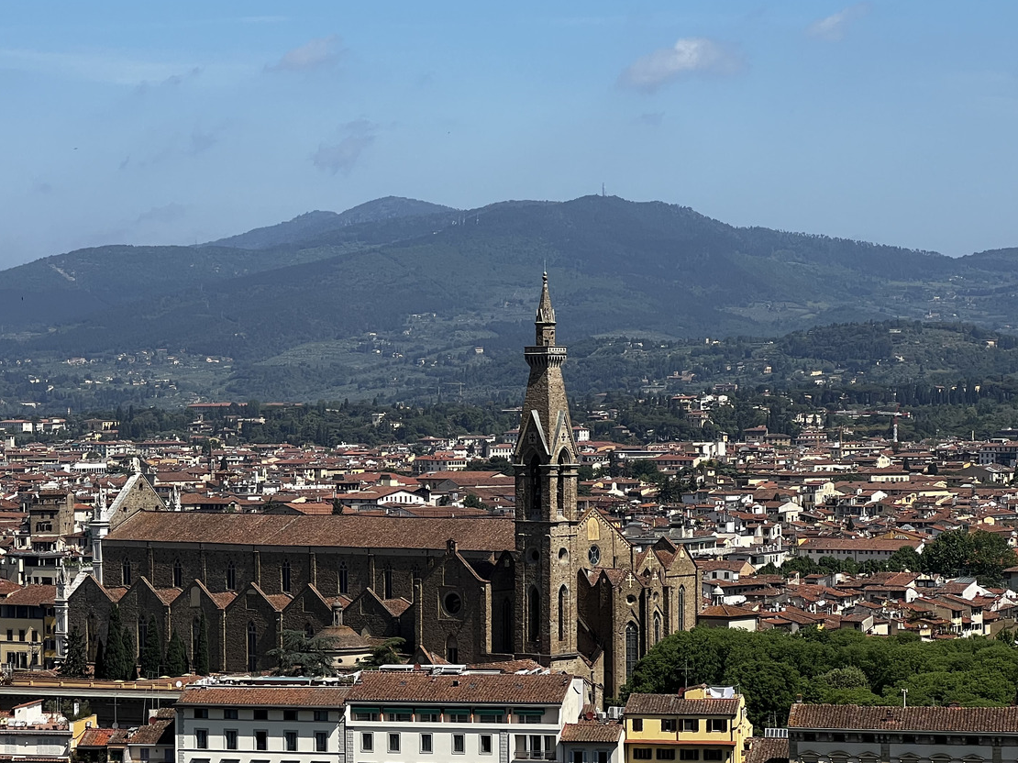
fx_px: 3264
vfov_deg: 13.3
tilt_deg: -2.0
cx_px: 291
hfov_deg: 17.7
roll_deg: +0.8
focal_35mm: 111
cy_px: 535
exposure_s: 1/853
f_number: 2.8
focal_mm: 9
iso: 32
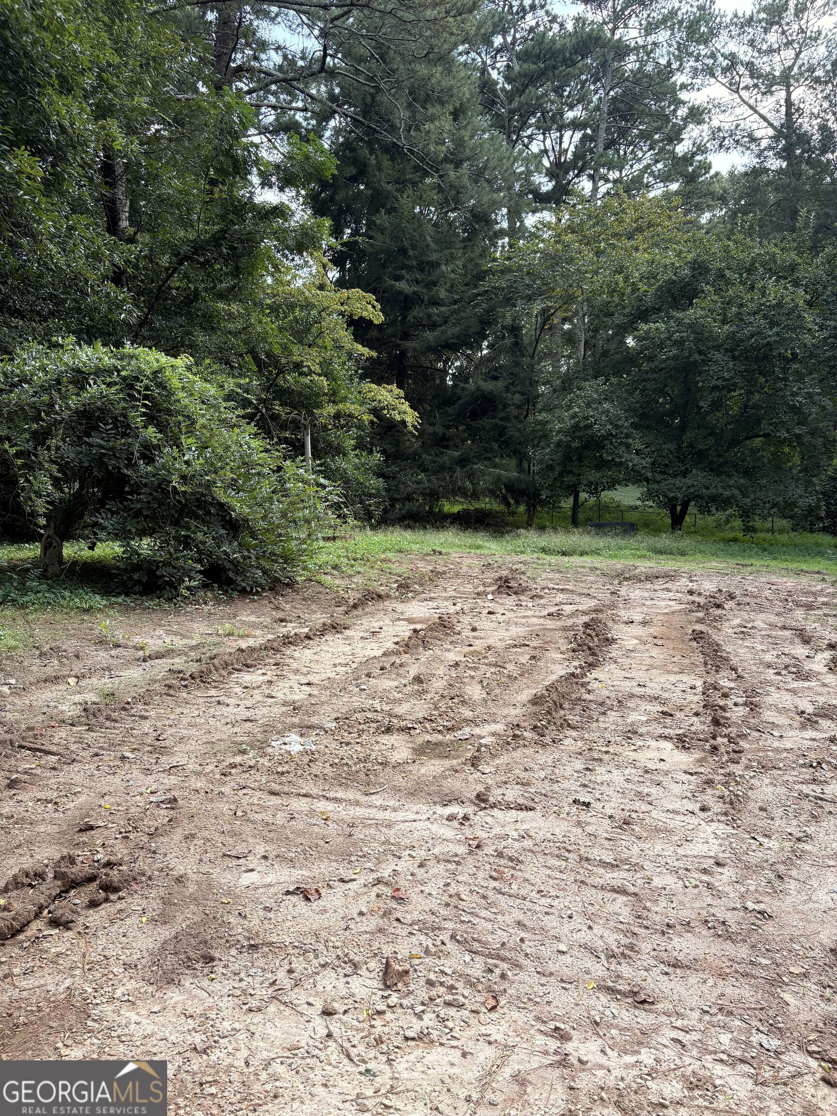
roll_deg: +1.6
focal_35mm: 26
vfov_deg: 67.3
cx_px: 418
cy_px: 558
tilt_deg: -6.0
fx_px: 838
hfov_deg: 53.1
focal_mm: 5.96
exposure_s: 1/607
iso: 64
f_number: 1.6
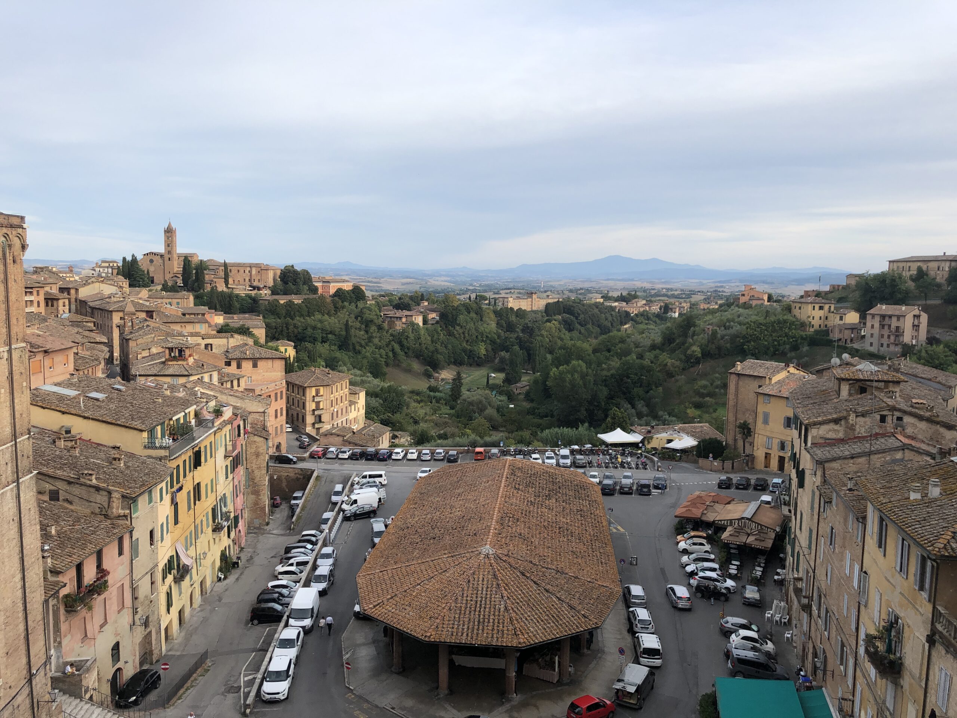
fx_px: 774
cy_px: 359
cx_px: 478
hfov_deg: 63.4
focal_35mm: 28
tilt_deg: -6.2
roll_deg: +0.2
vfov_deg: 49.7
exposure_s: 1/695
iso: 20
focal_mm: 4
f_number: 1.8
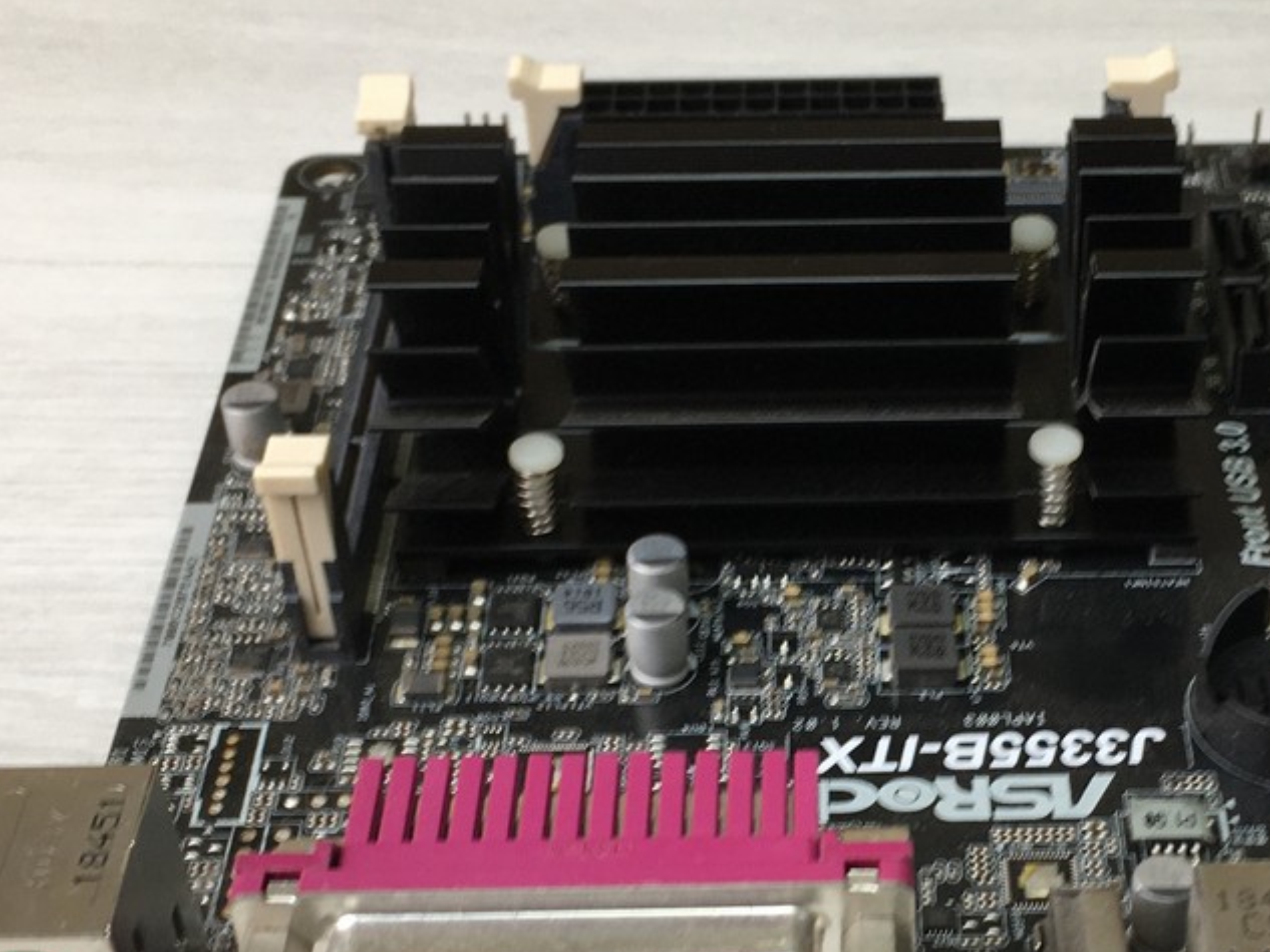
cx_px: 947
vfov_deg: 22.0
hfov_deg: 29.0
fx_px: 2422
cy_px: 744
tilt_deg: -43.4
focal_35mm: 66
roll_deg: +1.8
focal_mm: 4.15
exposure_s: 1/50
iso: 25
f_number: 2.2
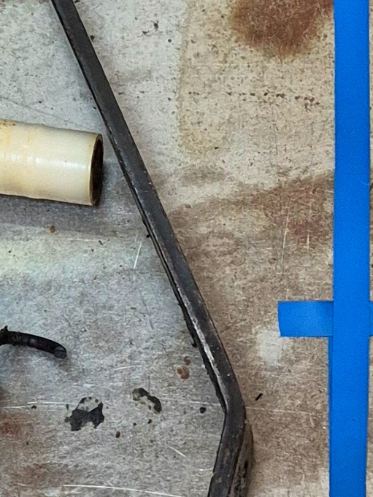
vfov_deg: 14.0
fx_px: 1939
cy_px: 667
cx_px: 389
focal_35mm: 135
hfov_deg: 10.9
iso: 800
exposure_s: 1/100
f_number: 1.8
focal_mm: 5.4
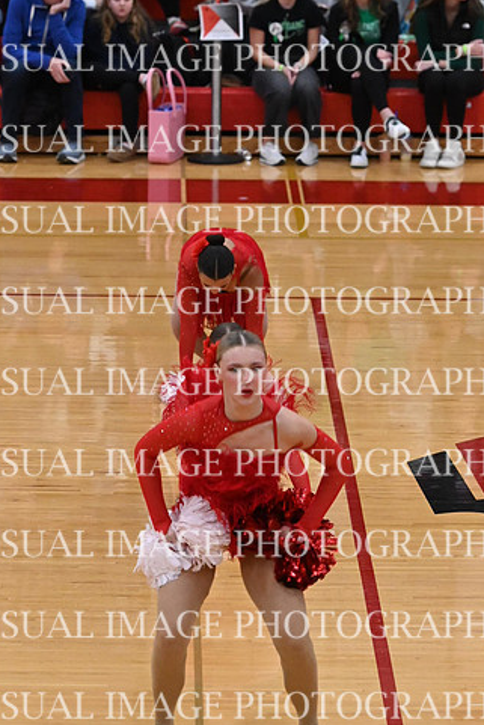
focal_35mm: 217
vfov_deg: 9.5
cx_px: 224
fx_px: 4373
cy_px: 422
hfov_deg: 6.3
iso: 6400
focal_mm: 120
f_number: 4
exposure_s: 1/400
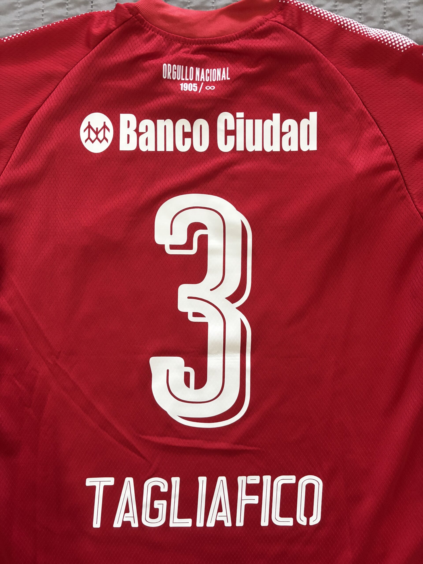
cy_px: 282
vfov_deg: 67.3
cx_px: 212
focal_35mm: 26
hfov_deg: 53.1
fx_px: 424
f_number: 1.6
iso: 320
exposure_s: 1/50
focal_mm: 5.96
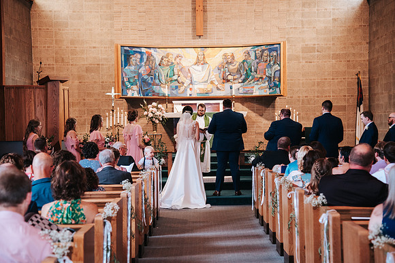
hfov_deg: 29.3
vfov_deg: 19.8
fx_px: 757
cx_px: 198
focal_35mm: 69
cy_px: 132
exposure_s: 1/200
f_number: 4
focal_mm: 65
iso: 1000
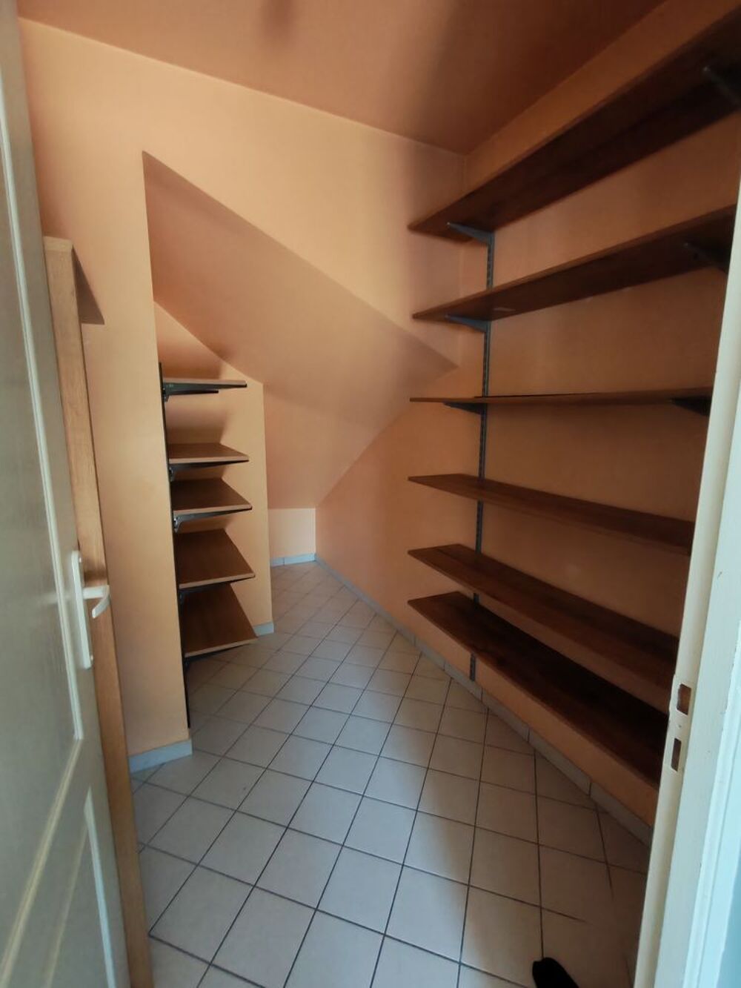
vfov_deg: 94.5
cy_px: 494
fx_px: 457
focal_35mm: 16
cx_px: 370
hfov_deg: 78.1
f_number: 2.2
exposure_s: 1/33
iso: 100
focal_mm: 1.96
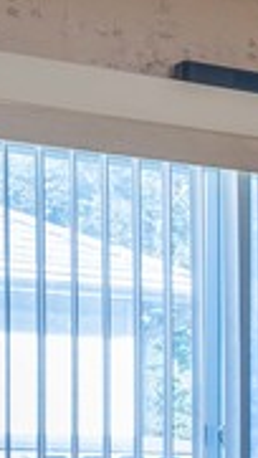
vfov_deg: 16.0
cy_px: 473
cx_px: 1128
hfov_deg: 6.7
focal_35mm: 131
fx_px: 1591
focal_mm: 14
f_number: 8
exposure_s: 1/50
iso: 200
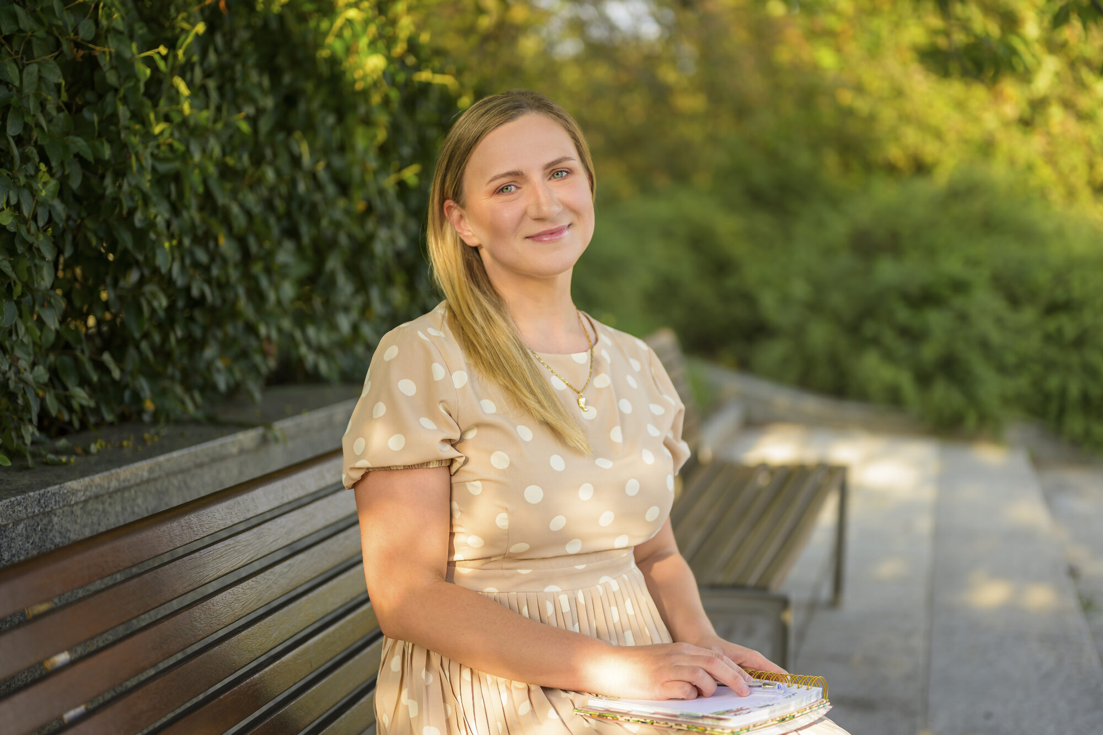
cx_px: 552
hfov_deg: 39.6
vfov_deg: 27.0
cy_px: 368
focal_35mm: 50
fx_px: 1532
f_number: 1.8
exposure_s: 1/400
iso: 100
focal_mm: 50
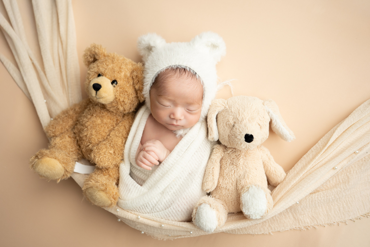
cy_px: 124
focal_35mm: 35
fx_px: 360
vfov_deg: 37.9
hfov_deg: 54.4
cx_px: 185
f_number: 2.2
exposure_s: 1/160
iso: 100
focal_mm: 35
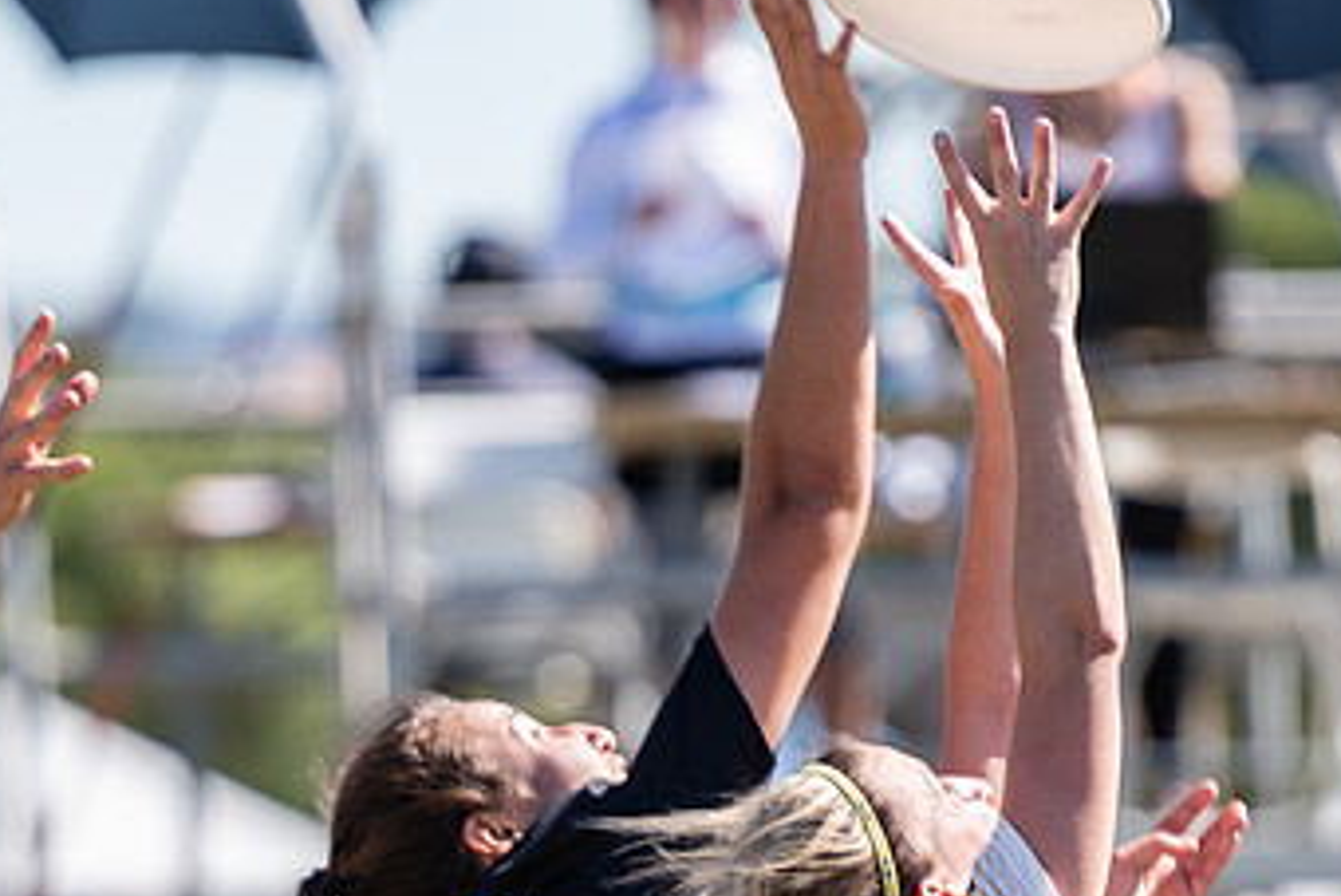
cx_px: 933
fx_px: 26383
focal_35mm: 708
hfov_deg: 2.9
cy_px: 821
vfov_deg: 1.9
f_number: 2.8
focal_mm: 200
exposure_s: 1/1000
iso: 100
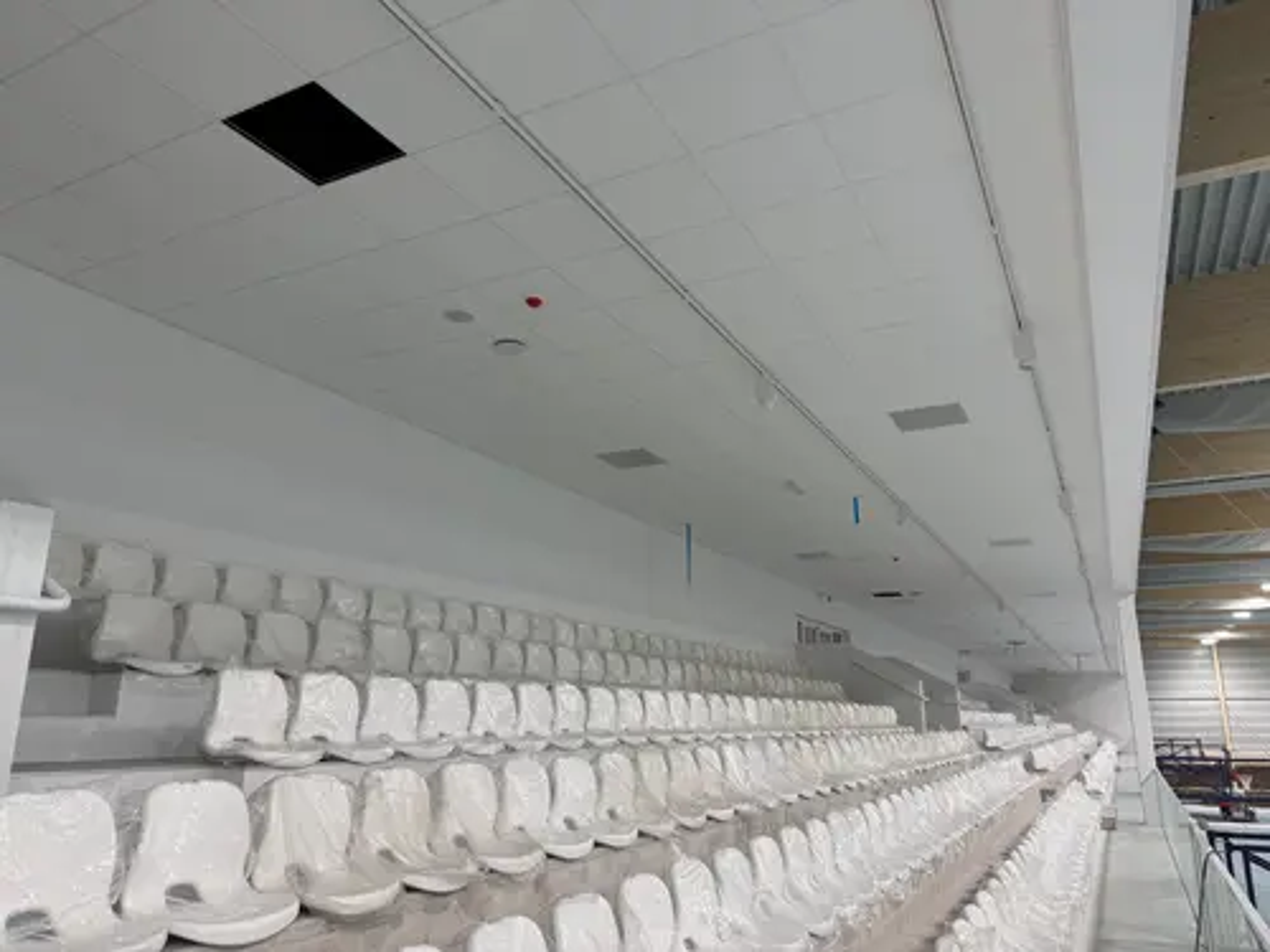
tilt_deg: +14.5
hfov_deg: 71.6
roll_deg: -0.4
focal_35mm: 24
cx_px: 635
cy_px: 476
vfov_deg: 56.8
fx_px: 881
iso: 64
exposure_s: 1/121
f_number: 1.78
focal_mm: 6.76
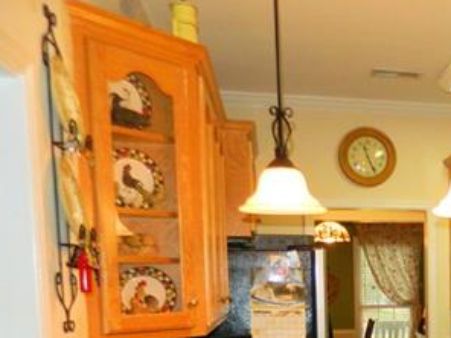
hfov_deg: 32.2
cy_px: 353
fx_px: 704
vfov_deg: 25.4
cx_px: 471
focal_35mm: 54
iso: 200
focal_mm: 4.5
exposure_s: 1/30
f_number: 3.1
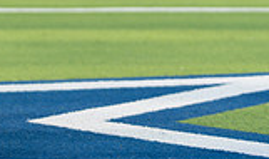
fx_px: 2173
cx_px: -142
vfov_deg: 4.2
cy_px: -116
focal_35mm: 301
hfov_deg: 7.0
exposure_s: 1/500
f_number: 2.8
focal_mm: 75
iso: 100
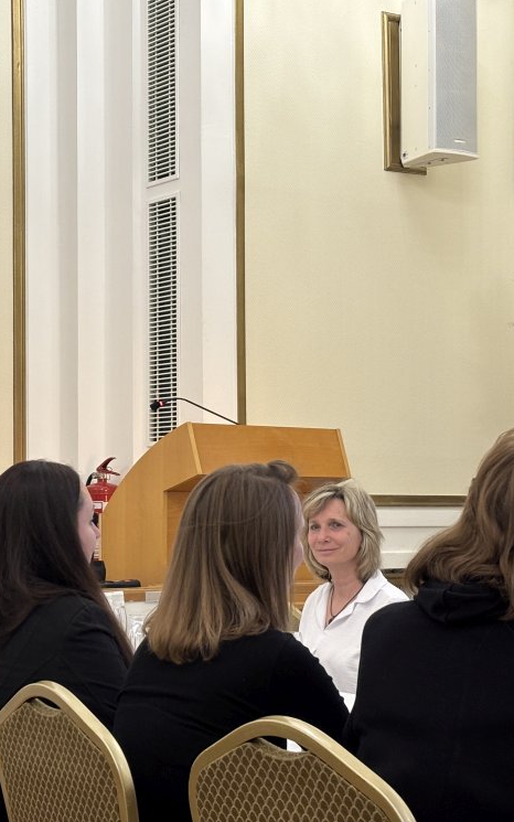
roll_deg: +0.4
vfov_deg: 27.8
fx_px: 1658
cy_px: 410
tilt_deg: +2.0
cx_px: 140
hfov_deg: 17.5
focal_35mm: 74
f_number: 1.6
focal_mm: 5.96
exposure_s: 1/50
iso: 125
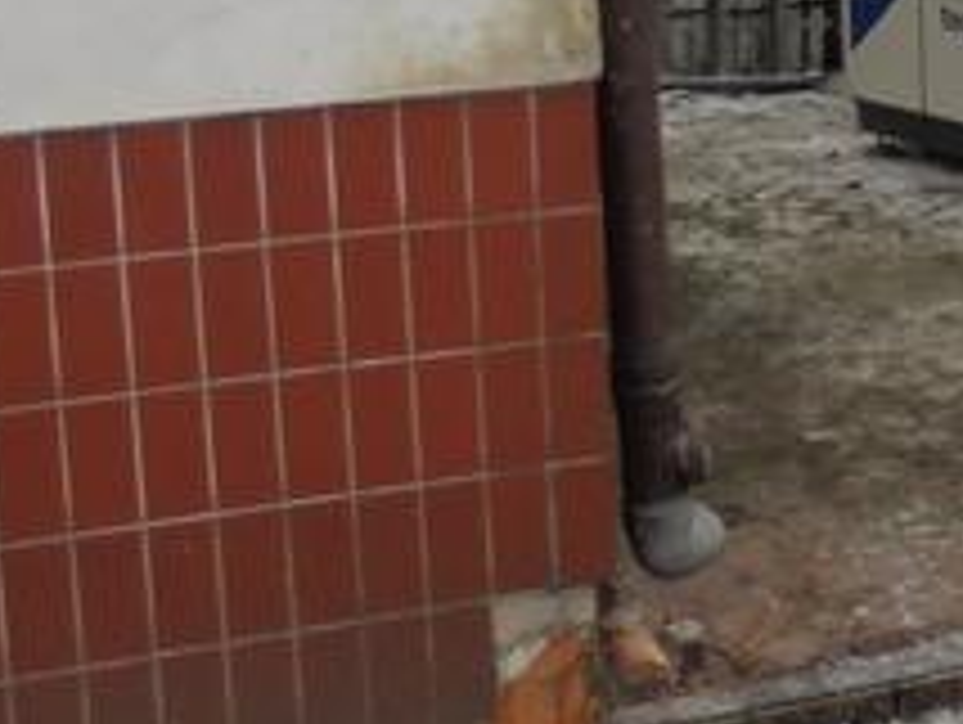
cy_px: -65
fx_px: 2367
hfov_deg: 21.6
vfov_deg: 16.9
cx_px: 1112
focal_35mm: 85
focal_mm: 4.6
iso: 100
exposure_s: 1/250
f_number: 3.5
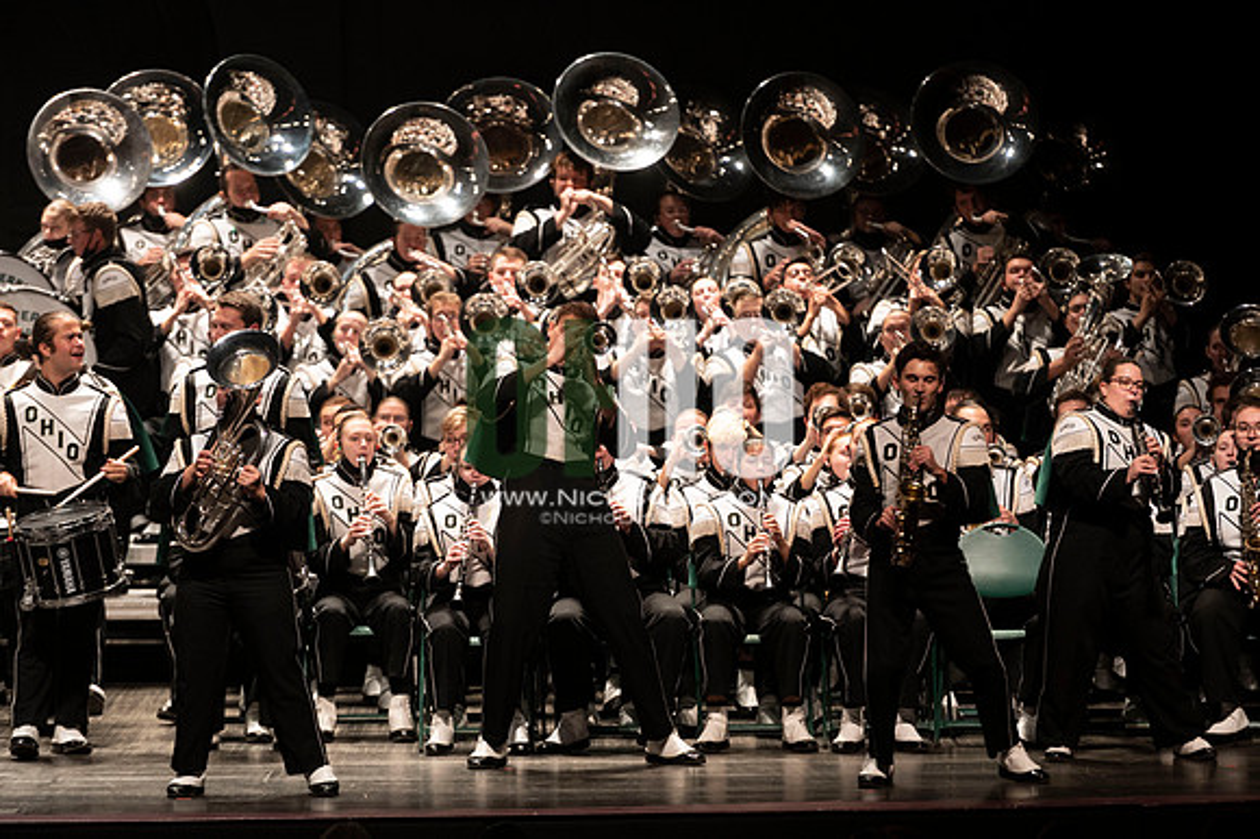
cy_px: 420
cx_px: 630
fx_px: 6996
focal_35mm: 200
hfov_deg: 10.3
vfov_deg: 6.9
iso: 2500
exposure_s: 1/500
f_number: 2.8
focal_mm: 200
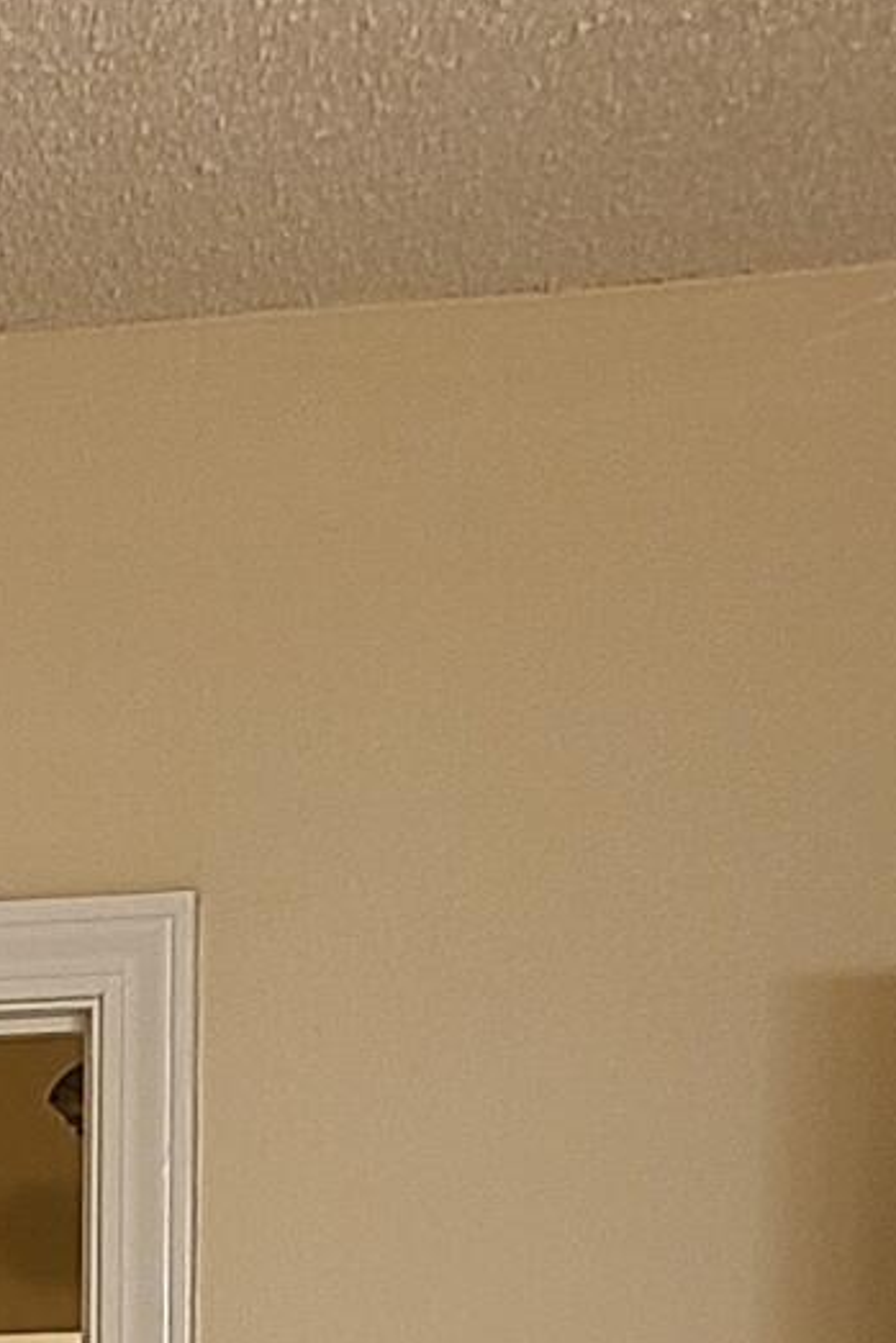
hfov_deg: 8.5
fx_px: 5782
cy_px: 2817
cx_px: -822
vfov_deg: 11.7
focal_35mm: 155
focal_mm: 5.4
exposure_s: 1/59
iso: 80
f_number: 1.8
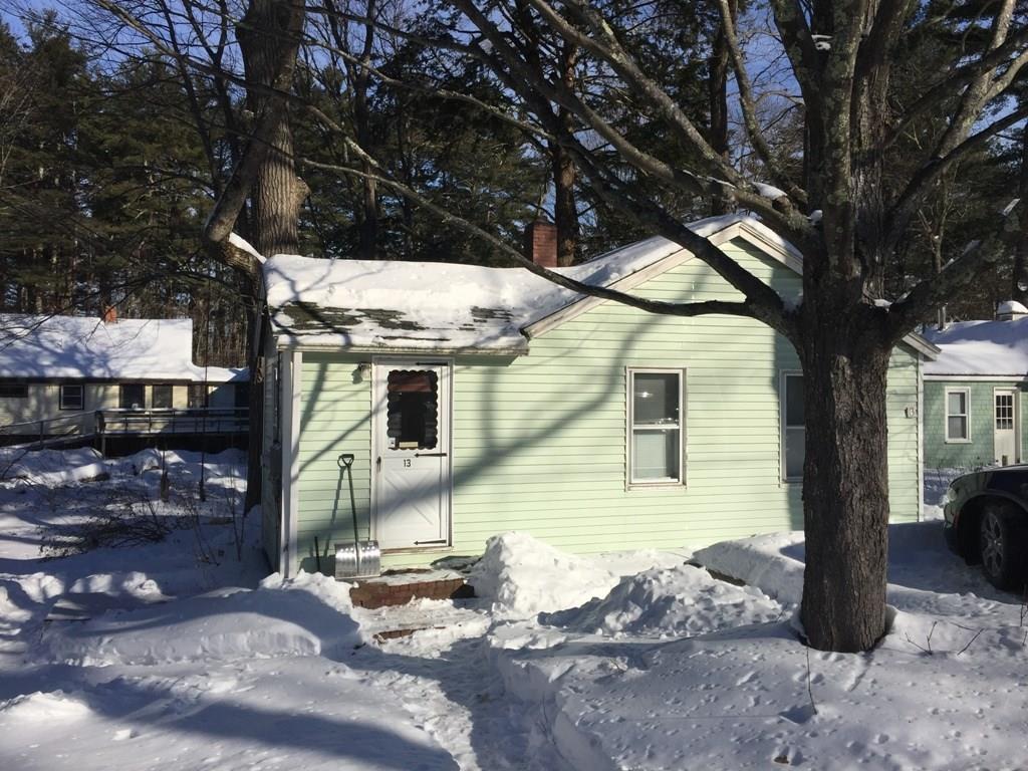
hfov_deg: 61.7
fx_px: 861
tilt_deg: +1.3
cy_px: 386
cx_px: 514
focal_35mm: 29
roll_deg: -1.3
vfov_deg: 48.2
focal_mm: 4.15
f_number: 2.2
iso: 32
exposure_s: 1/4950
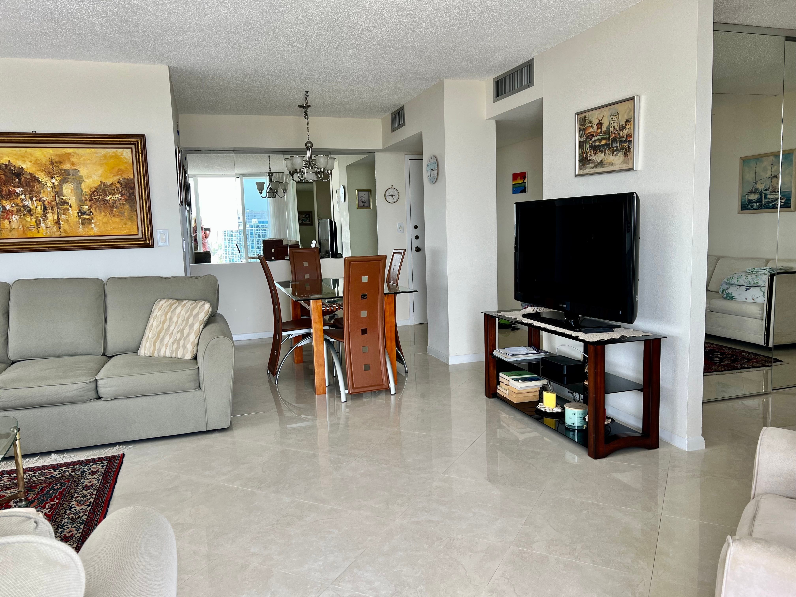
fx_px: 598
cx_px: 398
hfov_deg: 67.3
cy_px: 298
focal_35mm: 26
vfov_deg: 53.1
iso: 40
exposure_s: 1/121
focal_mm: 5.7
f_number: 1.5
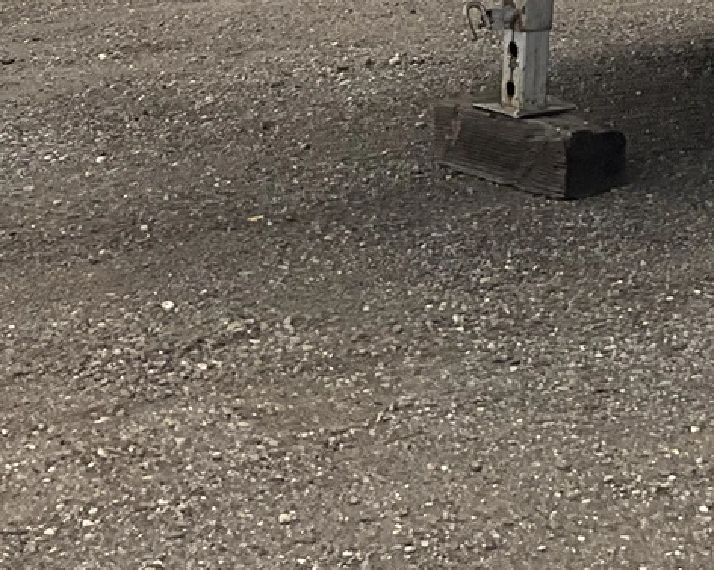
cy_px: -461
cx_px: 771
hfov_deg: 15.6
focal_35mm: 120
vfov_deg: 11.8
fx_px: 2534
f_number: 1.8
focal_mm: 3
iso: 25
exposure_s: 1/2801
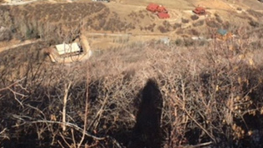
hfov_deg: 32.8
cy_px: -15
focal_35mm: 64
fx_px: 446
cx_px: 141
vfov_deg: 18.1
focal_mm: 4.15
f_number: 2.2
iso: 25
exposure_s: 1/1570
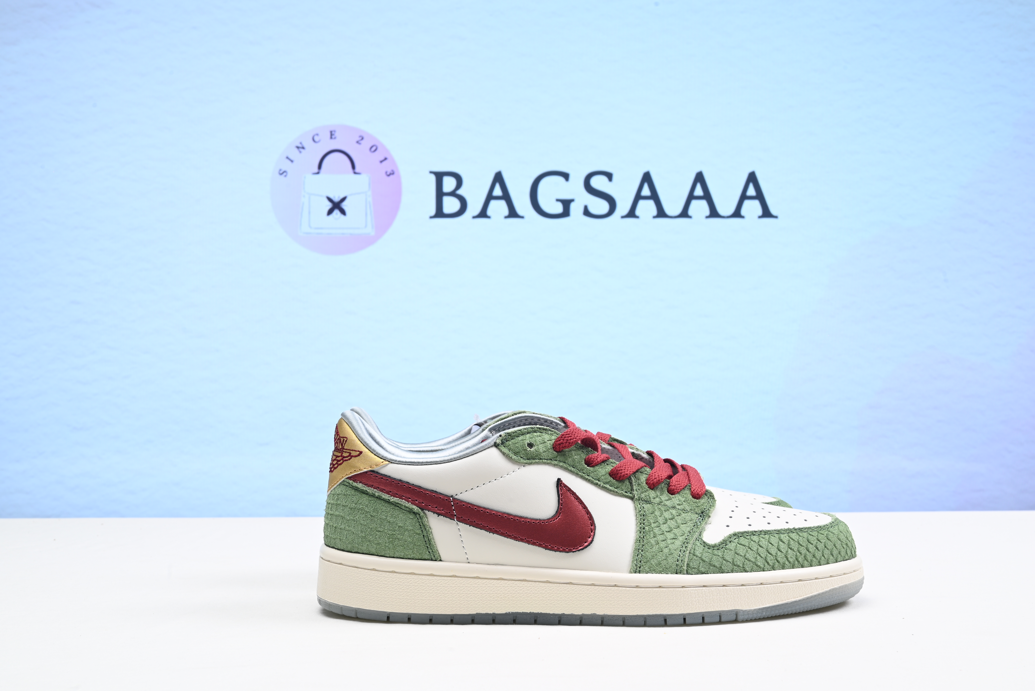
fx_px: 1208
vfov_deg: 31.9
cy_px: 346
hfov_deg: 46.4
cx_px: 518
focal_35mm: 42
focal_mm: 42
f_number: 16
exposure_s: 1/2
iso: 100
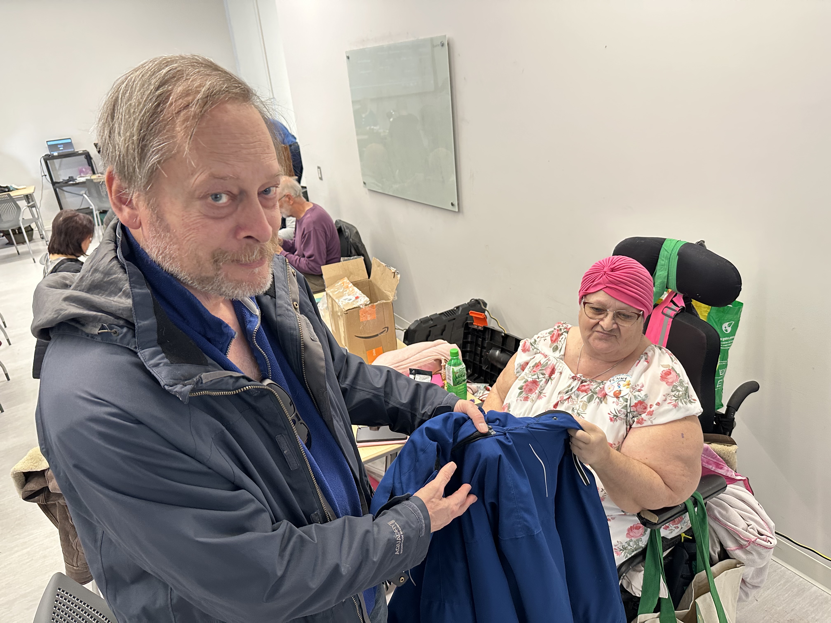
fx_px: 576
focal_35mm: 24
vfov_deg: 56.8
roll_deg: +5.8
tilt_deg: -23.8
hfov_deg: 71.6
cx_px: 416
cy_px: 312
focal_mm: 6.86
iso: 320
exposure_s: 1/59
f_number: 1.78
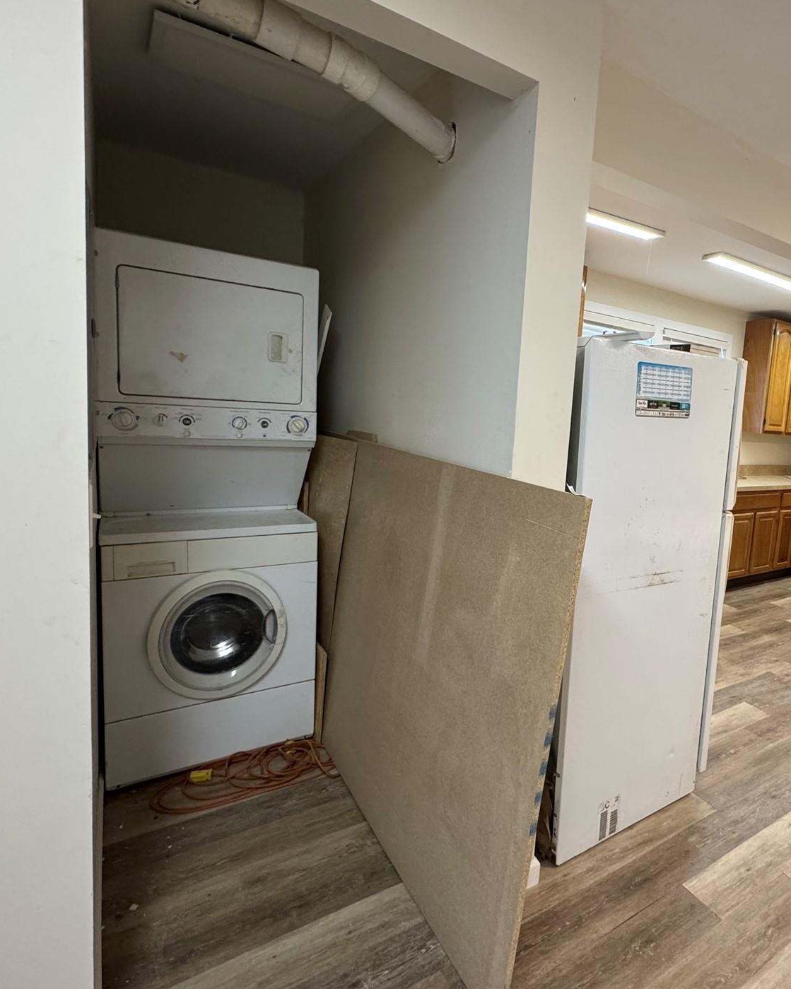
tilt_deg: -7.3
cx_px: 551
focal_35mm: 20
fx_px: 585
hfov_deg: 65.6
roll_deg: -5.1
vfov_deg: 80.4
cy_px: 480
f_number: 2.2
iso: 320
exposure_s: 1/120
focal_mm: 2.22
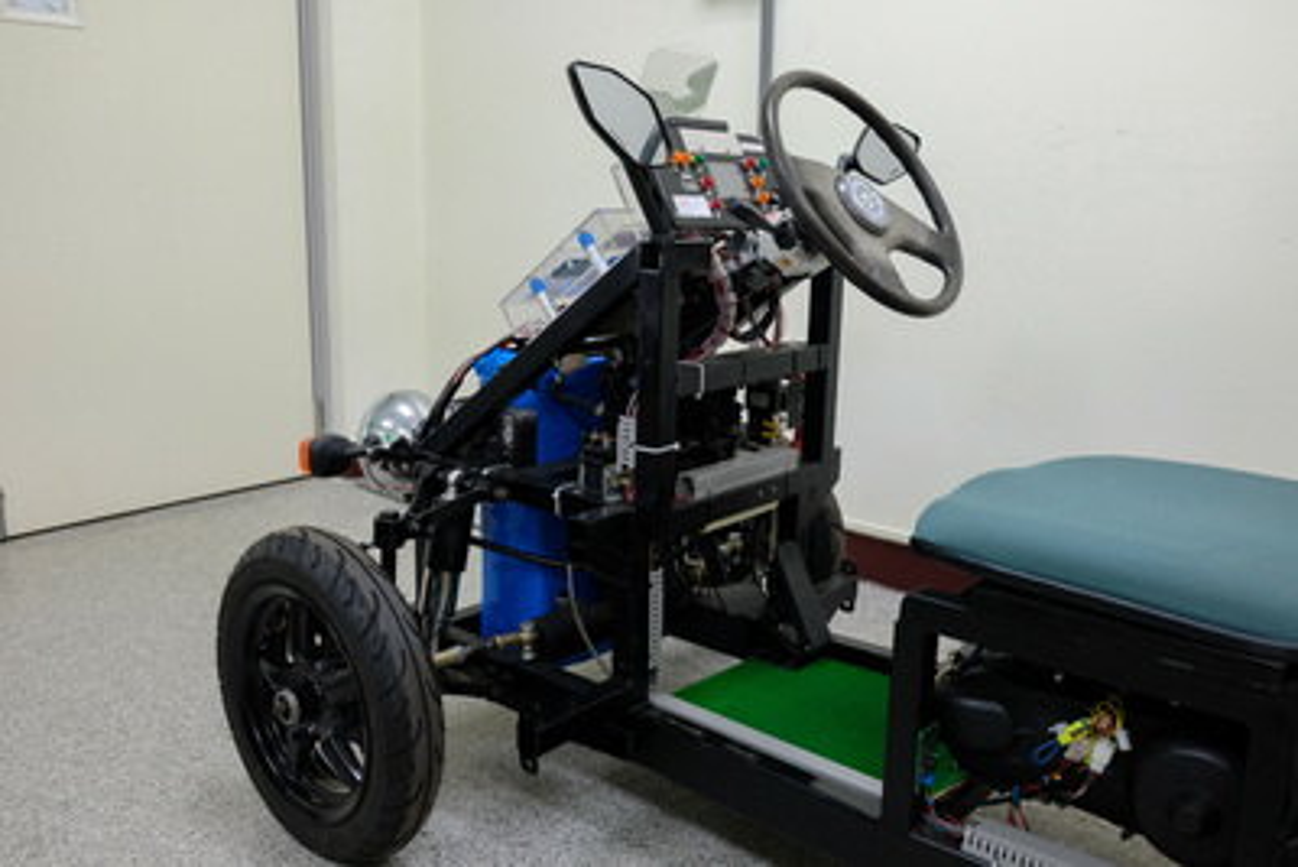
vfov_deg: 41.1
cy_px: 434
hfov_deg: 58.7
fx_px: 1154
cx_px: 649
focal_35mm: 32
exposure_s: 1/180
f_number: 4
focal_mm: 21.4
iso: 2500
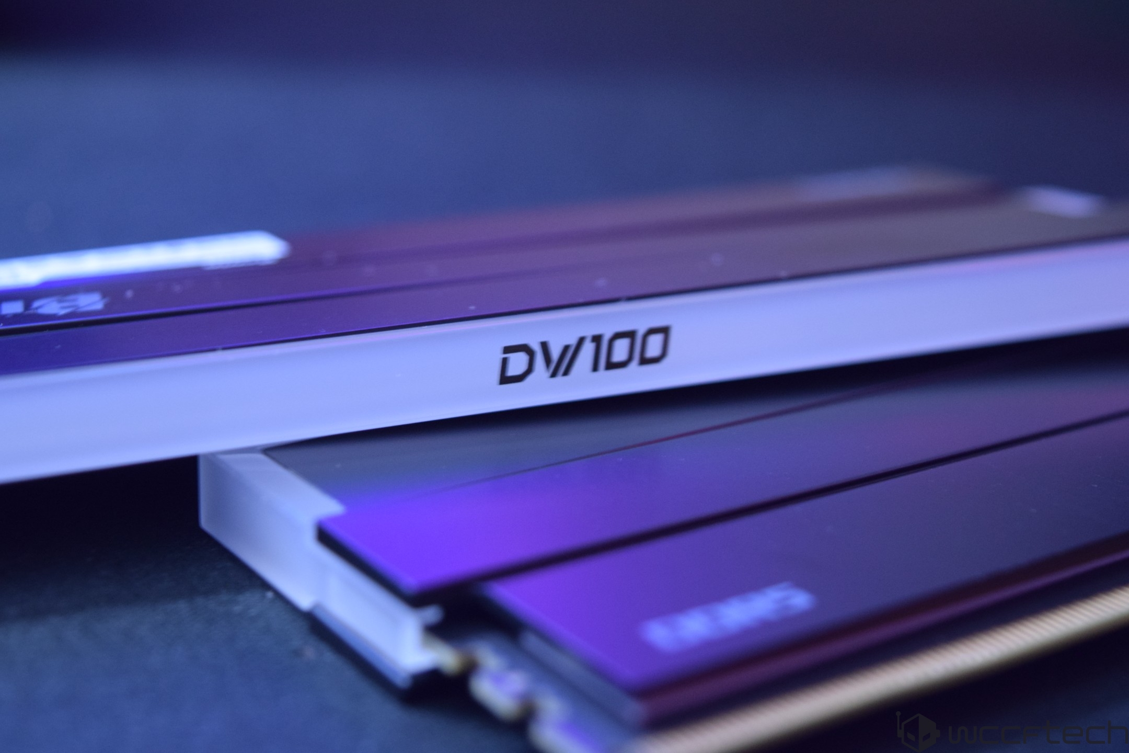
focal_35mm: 72
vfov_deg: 18.9
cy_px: 376
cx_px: 564
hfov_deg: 28.1
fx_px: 2258
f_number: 5.3
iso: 1600
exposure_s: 1/8
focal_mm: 48
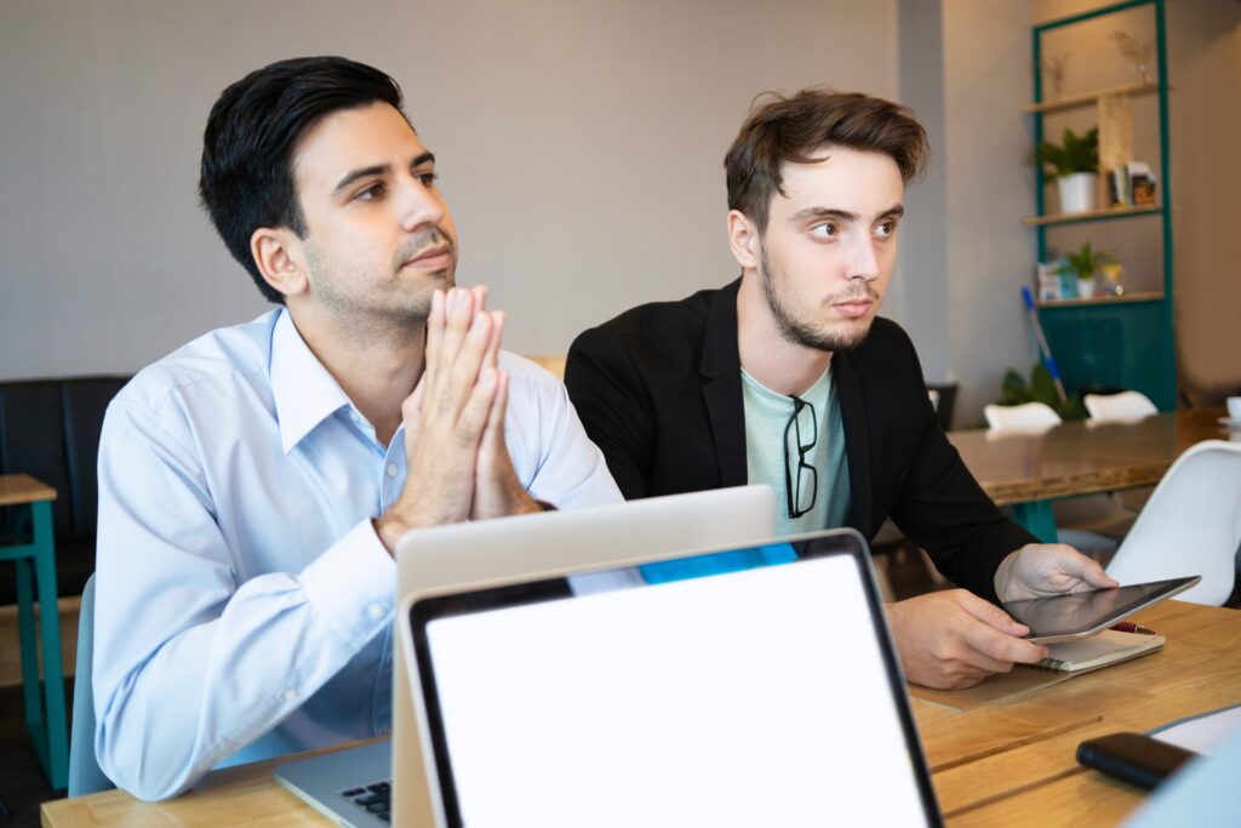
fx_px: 1207
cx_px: 620
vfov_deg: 37.9
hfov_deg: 54.4
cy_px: 414
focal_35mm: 35
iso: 400
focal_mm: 35
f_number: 2.8
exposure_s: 1/100
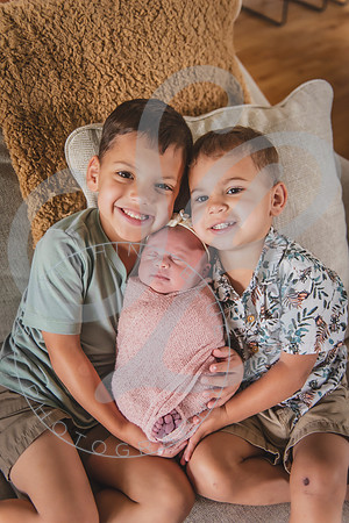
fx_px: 494
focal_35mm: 34
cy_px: 262
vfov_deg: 55.8
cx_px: 174
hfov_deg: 38.9
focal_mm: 34
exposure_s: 1/200
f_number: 2.8
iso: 1600
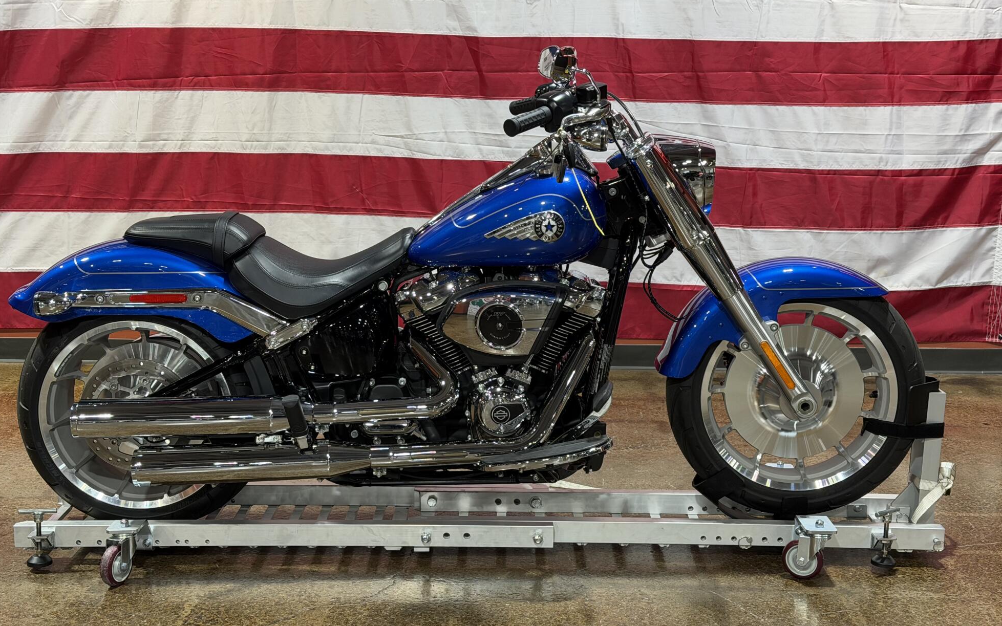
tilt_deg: -10.9
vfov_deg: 24.9
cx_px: 491
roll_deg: -0.2
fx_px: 1420
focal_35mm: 52
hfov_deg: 38.9
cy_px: 322
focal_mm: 6.76
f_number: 1.78
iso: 64
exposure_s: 1/60
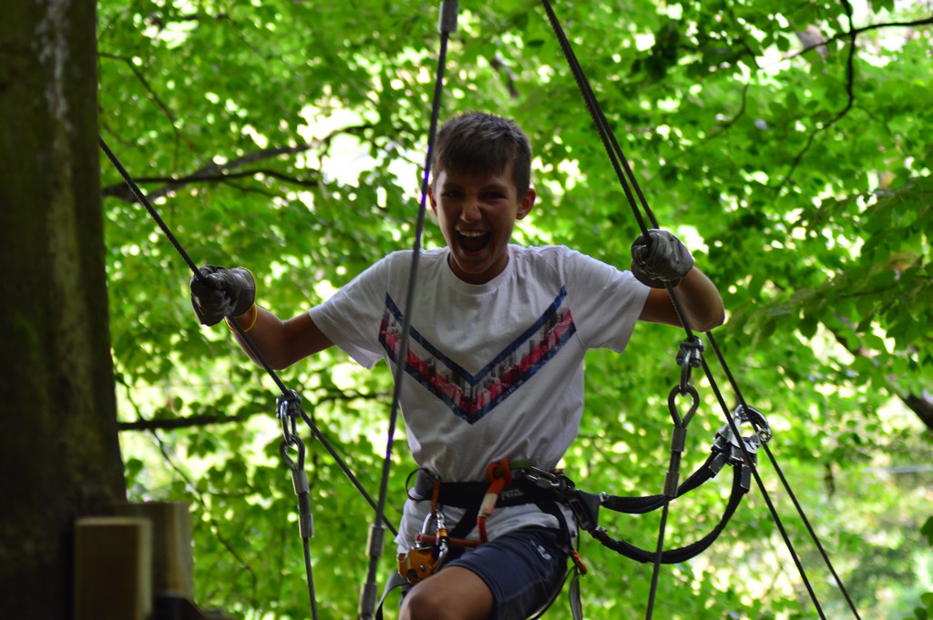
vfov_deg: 13.0
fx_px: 2719
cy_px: 310
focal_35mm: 105
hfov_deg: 19.5
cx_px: 466
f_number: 4
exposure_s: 1/60
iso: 200
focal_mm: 70
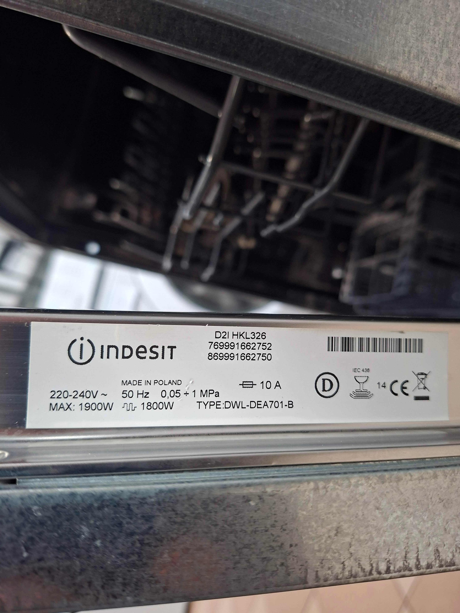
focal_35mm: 23
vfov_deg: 73.9
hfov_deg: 58.9
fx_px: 408
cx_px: 230
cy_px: 306
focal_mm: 5.54
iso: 320
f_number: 1.8
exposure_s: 1/33
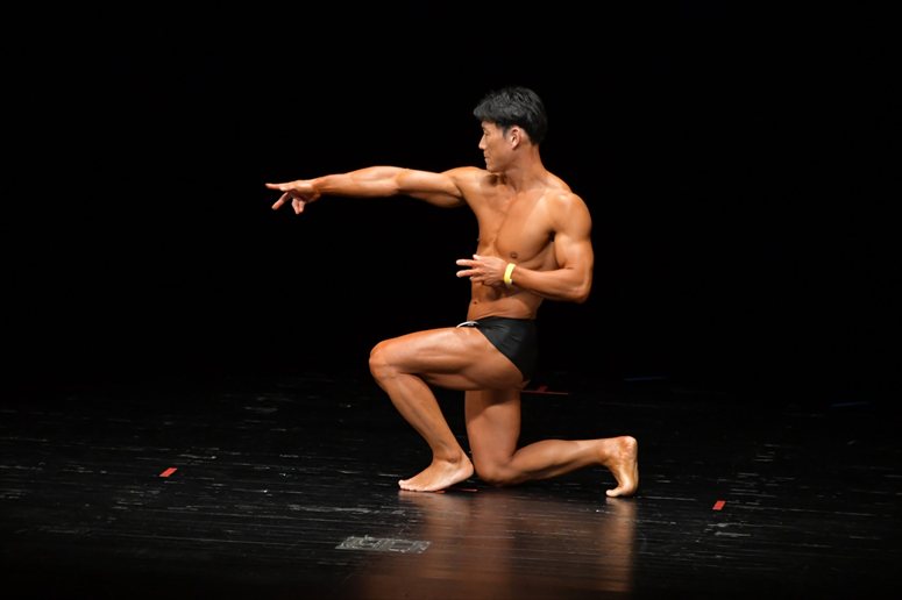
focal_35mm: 300
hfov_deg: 6.9
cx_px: 451
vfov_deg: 4.6
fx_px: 7513
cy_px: 300
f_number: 5.6
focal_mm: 200
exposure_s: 1/400
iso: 3200
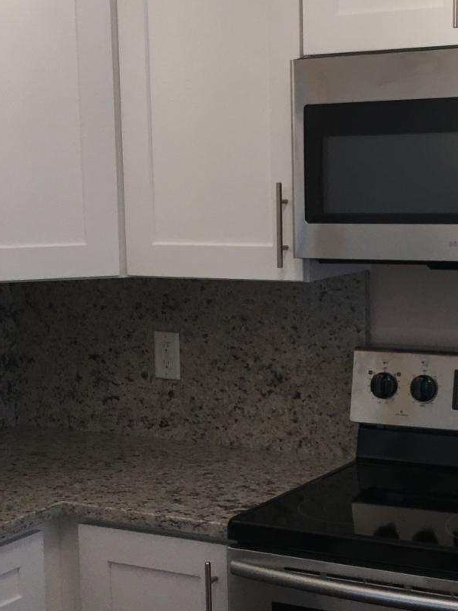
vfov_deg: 26.6
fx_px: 1288
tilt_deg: -9.7
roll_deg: +1.3
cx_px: 215
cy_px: 386
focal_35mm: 73
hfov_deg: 20.2
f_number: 2.2
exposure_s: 1/40
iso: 25
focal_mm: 4.15
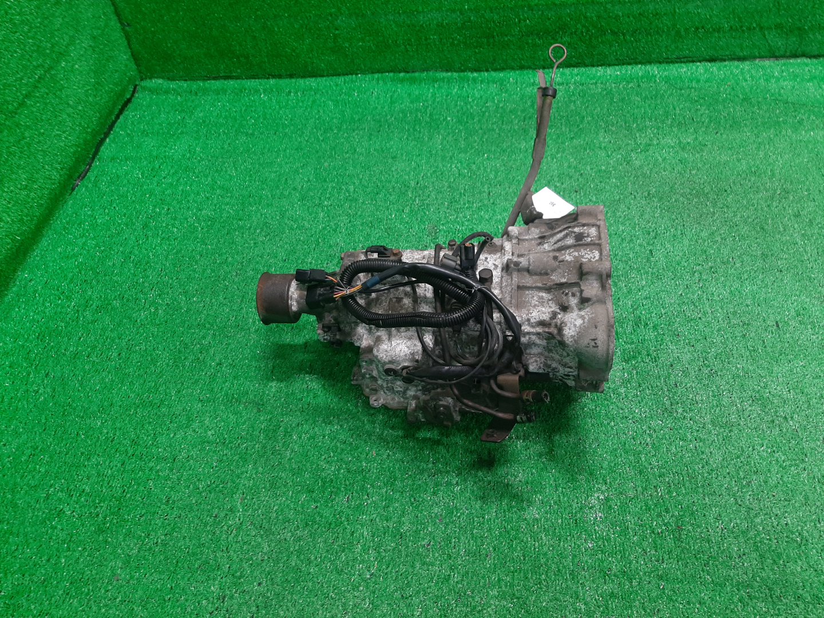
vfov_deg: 53.1
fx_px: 619
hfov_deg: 67.3
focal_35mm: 26
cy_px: 309
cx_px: 412
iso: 110
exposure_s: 1/50
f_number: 1.7
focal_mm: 3.93
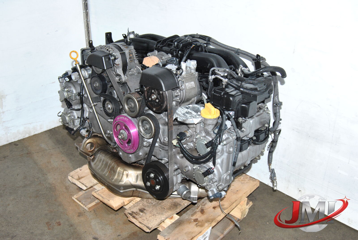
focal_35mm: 39
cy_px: 120
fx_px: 388
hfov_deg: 49.5
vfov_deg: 34.3
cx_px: 179
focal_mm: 26
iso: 400
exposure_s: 1/200
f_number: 7.1
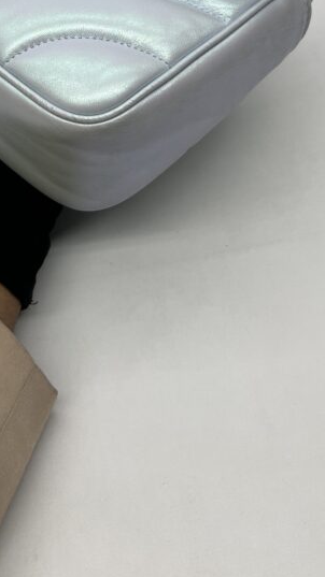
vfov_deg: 35.9
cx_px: 84
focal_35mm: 54
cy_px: 47
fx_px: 827
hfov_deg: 22.0
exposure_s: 1/316
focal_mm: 5.7
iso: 50
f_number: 1.5
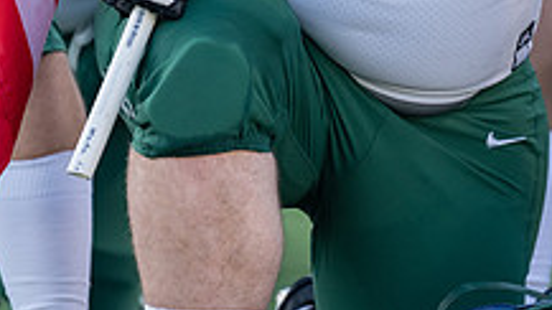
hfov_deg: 3.6
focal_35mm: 603
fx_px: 8825
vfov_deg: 2.0
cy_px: -244
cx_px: 415
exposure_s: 1/500
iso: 200
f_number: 2.8
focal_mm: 185
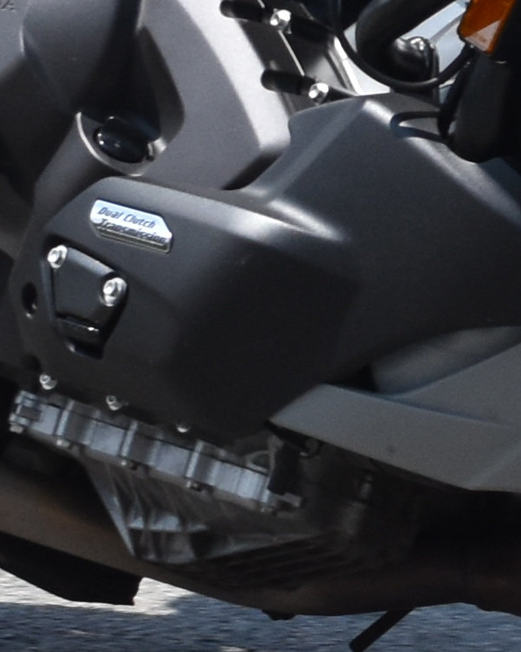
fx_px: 17039
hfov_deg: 1.7
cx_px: 1557
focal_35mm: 884
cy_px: -669
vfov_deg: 2.2
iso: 400
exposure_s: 1/1600
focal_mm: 78
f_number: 7.1
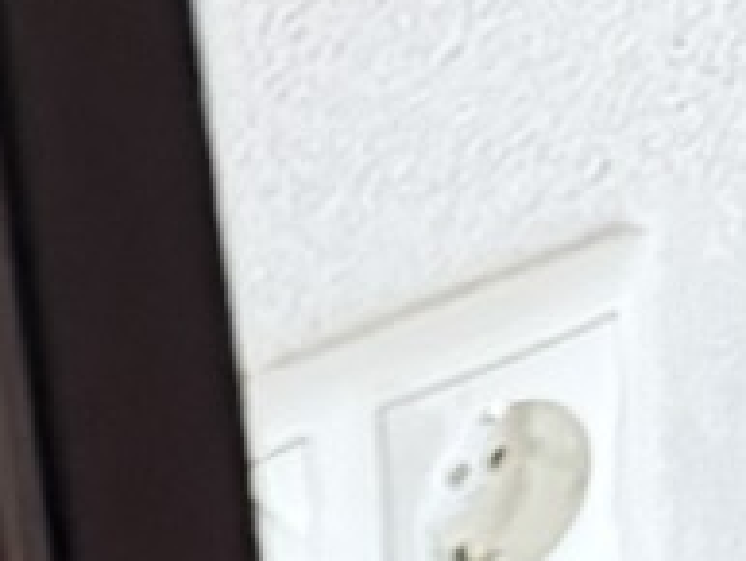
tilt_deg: -36.3
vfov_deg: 4.9
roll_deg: +19.7
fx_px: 5499
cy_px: 2697
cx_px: -2172
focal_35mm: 255
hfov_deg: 6.4
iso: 640
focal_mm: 6.76
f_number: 1.78
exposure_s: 1/50
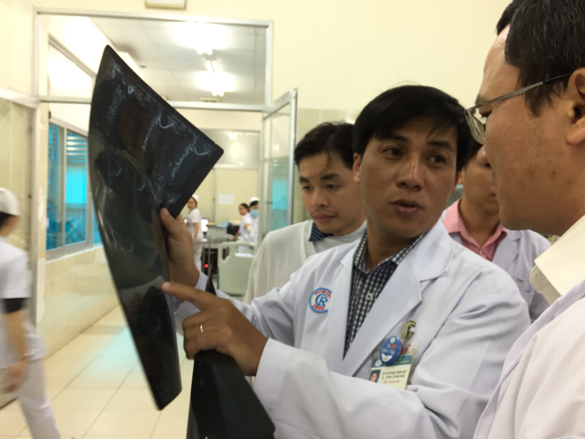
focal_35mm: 29
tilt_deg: -3.1
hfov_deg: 61.7
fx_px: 490
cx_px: 292
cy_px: 220
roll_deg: -2.2
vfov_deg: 48.2
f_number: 2.2
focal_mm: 4.15
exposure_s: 1/33
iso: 125
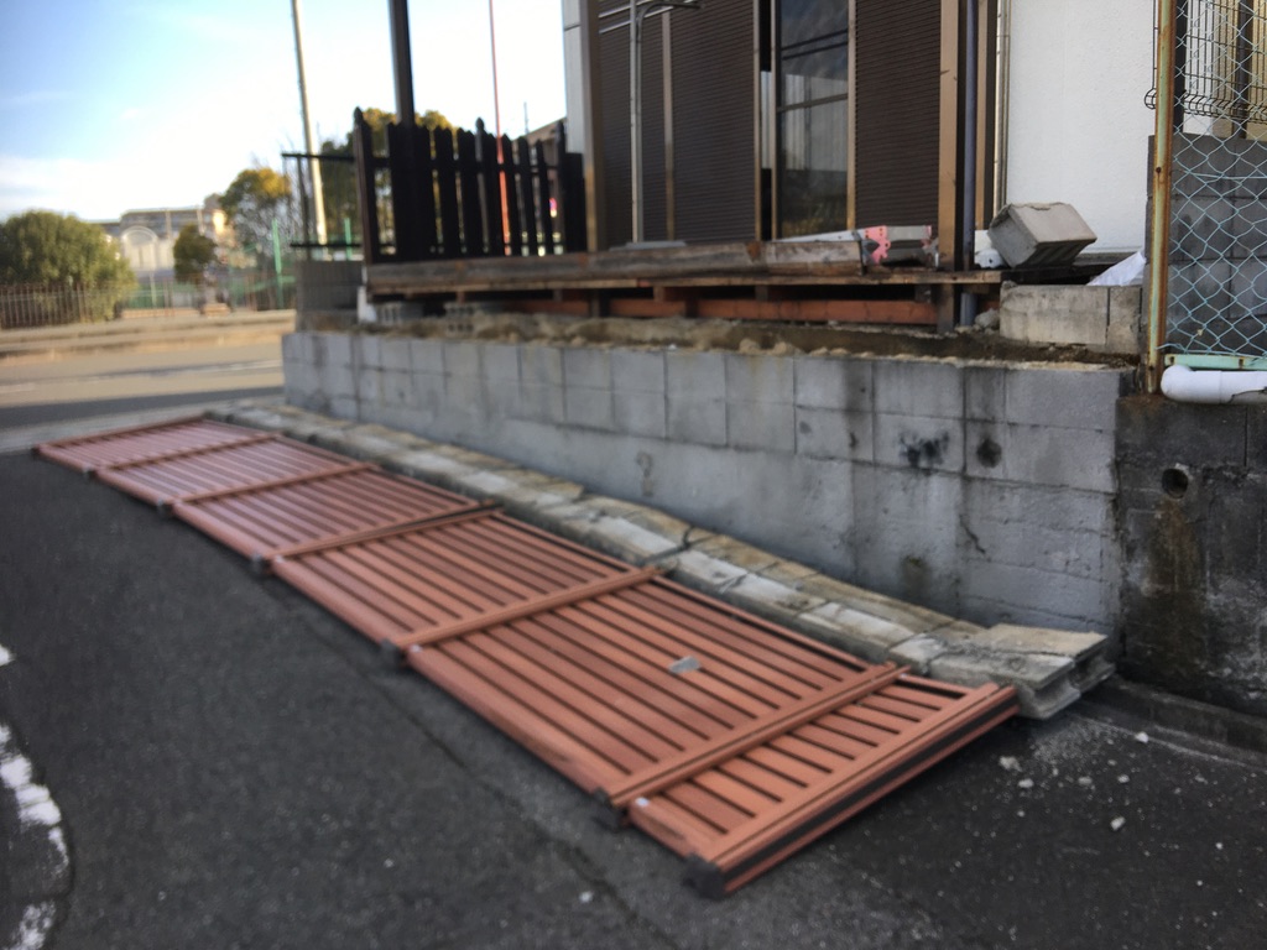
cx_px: 634
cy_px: 475
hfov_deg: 61.7
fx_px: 1061
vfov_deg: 48.2
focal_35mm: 29
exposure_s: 1/303
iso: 25
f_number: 2.2
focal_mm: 4.15
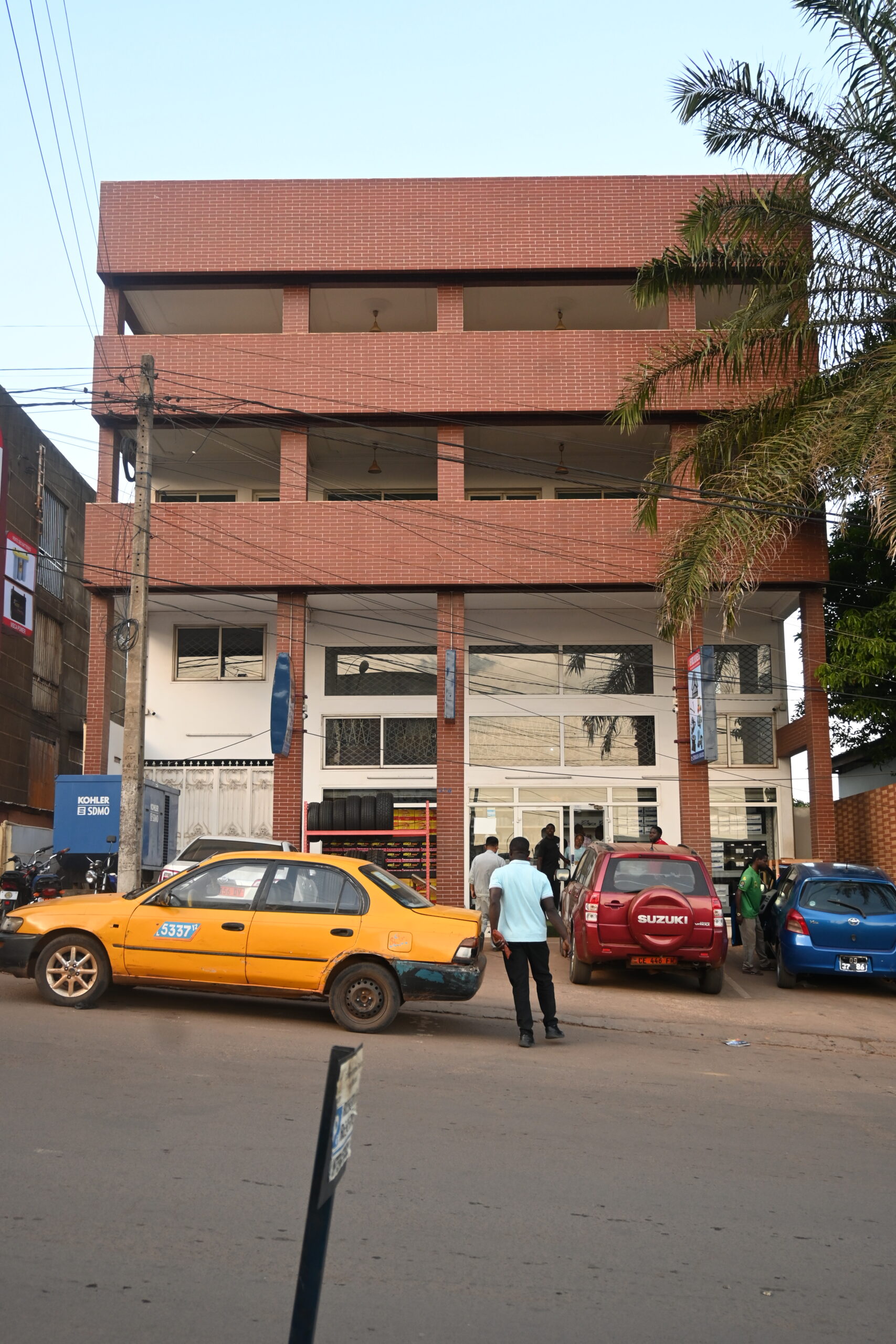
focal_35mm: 34
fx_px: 1260
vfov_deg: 56.1
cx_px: 448
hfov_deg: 39.2
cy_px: 672
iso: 360
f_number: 4
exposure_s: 1/250
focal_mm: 22.5
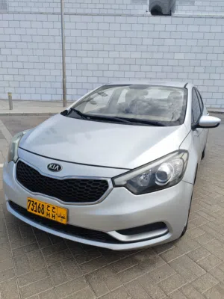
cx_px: 112
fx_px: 216
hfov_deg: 54.9
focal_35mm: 25
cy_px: 150
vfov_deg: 69.4
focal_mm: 5.95
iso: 50
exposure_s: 1/665
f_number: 1.89
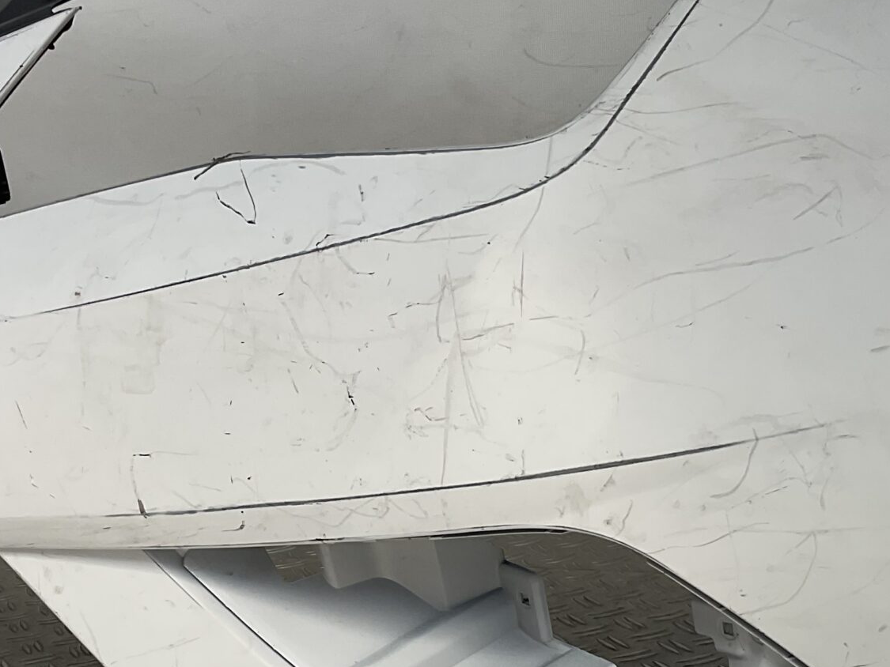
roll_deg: +6.0
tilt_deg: -12.3
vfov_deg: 22.2
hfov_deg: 29.3
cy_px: 423
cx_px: 335
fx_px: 1697
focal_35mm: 66
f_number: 1.8
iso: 16
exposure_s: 1/551
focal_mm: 3
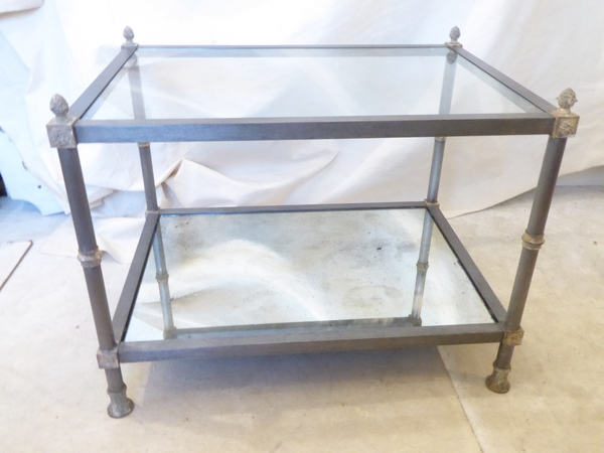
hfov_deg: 58.4
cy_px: 226
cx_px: 302
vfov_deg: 45.4
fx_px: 541
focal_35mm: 31
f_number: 7.1
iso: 1600
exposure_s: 1/4
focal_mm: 5.4
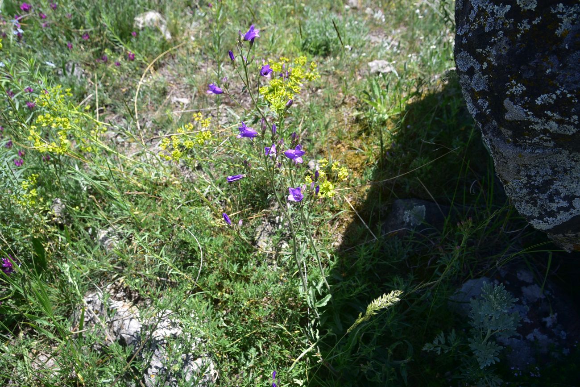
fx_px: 806
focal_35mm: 50
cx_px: 290
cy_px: 194
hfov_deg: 39.6
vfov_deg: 27.0
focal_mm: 50
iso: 160
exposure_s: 1/125
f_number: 10
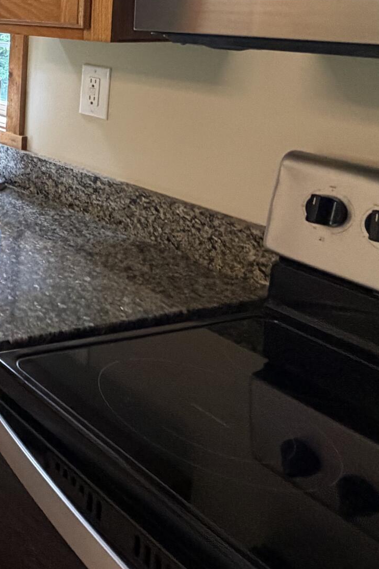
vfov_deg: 43.5
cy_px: 38
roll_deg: +0.6
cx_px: -259
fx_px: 632
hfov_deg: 23.0
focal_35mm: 40
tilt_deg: -2.9
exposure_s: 1/60
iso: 320
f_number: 2.2
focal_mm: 2.22
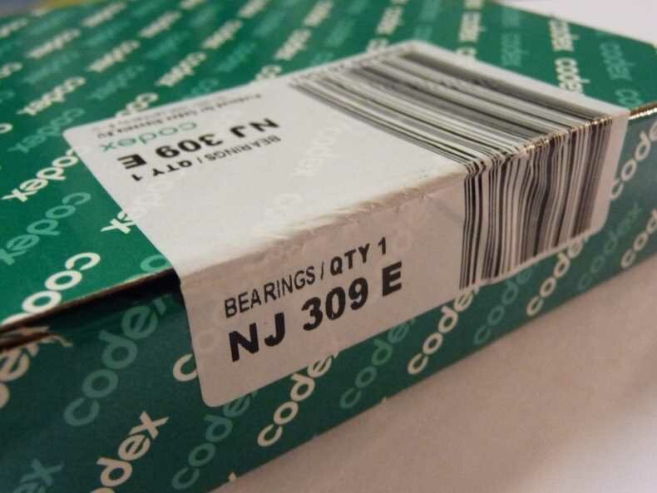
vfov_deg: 41.8
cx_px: 328
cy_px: 246
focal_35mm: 34
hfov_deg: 53.9
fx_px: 646
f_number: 3.6
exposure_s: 1/30
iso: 800
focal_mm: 5.6
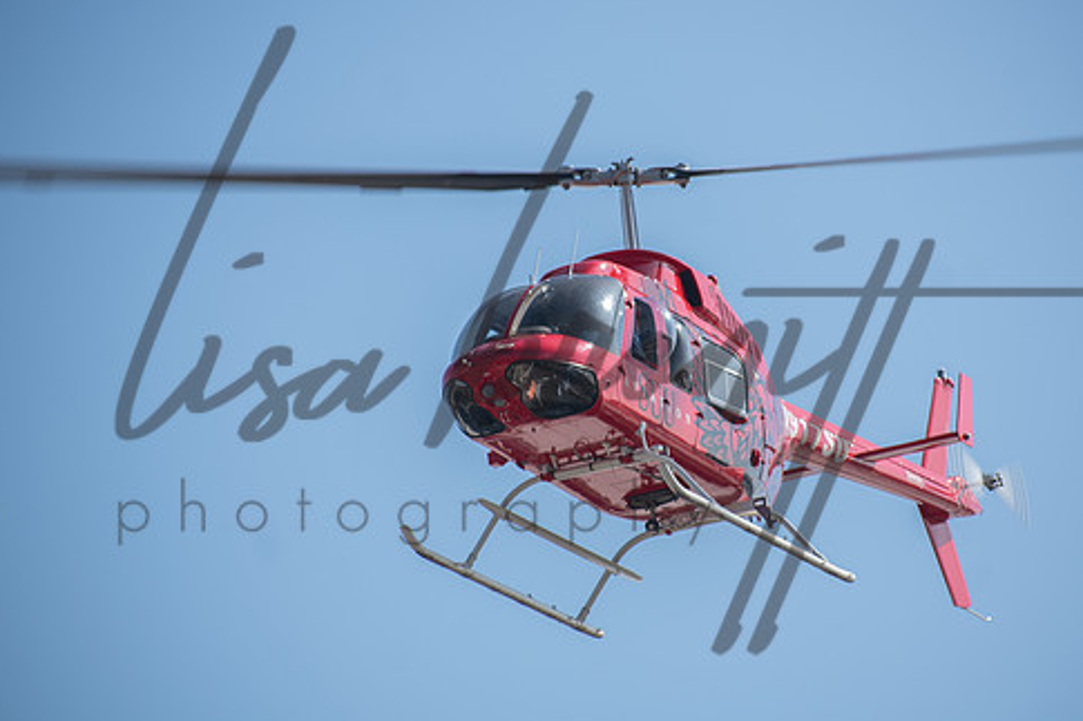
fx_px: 10525
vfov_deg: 3.9
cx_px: 614
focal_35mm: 350
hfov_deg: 5.9
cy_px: 345
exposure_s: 1/320
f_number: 5.3
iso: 100
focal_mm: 195
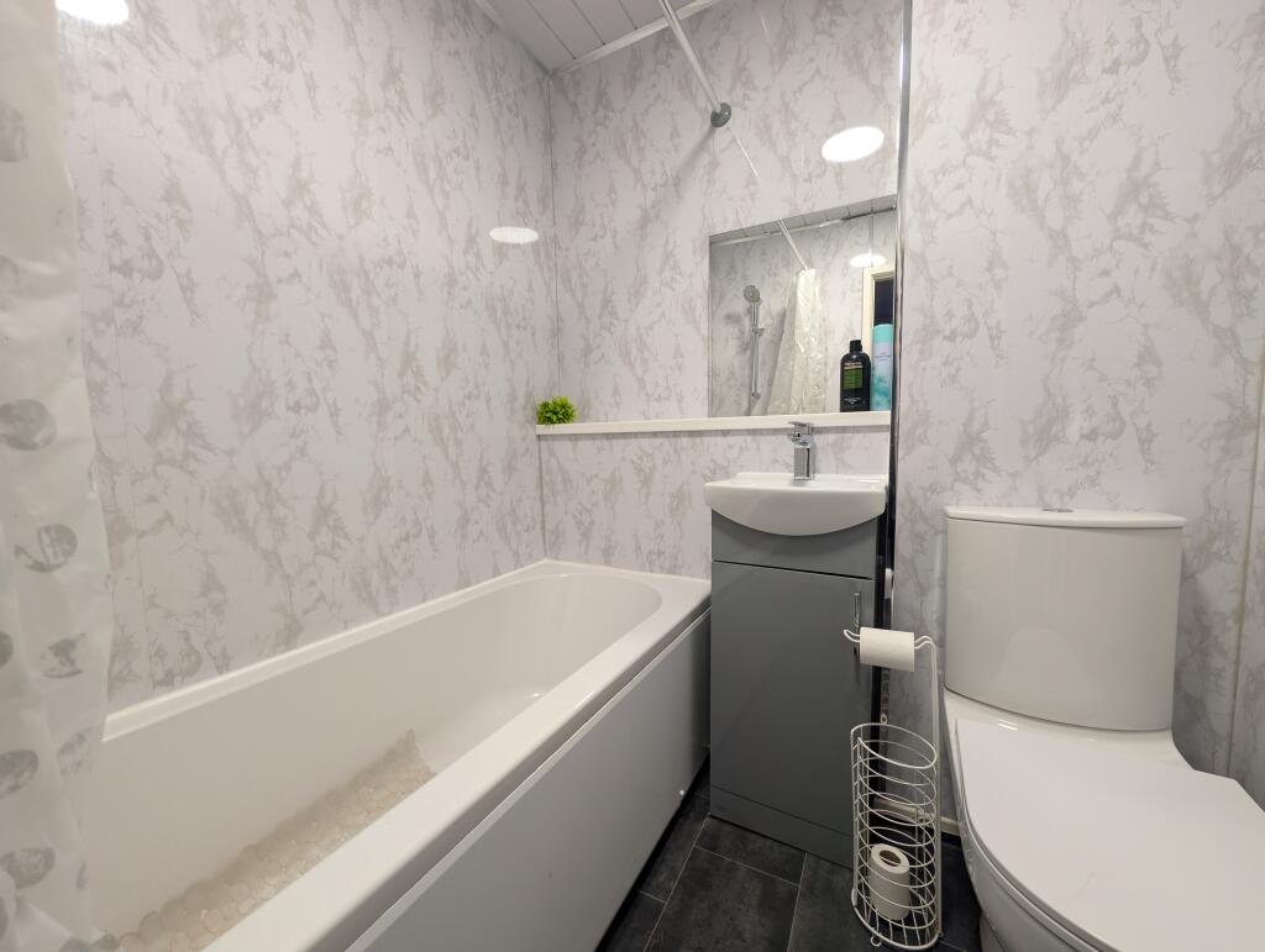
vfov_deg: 94.6
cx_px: 632
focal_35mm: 12
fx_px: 439
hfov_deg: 110.5
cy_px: 476
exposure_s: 1/34.3
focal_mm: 2.02
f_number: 1.7
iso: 60
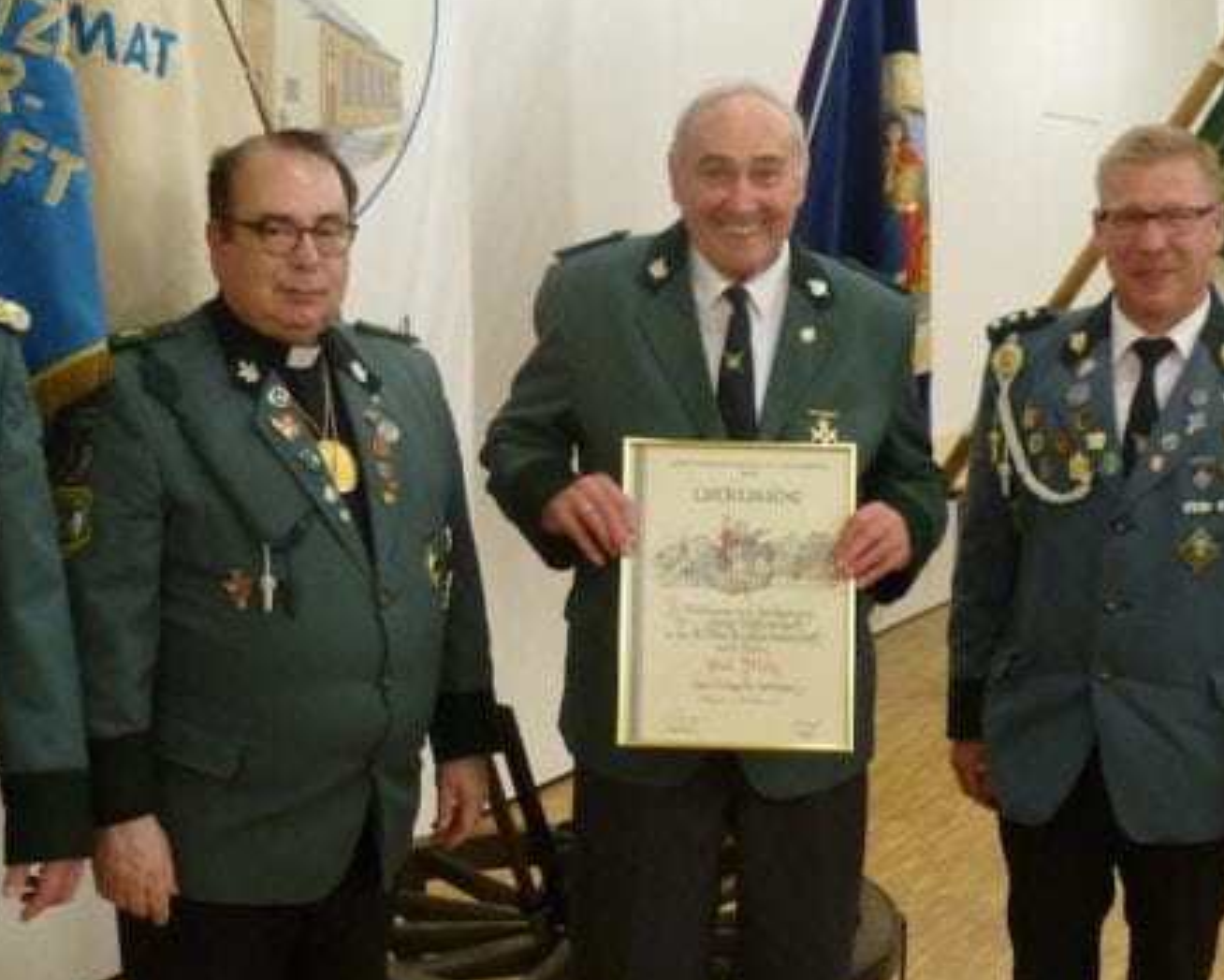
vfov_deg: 27.6
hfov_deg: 34.1
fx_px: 1993
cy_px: 562
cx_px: 564
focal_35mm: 55
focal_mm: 4.3
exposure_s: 1/10
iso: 400
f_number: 3.3
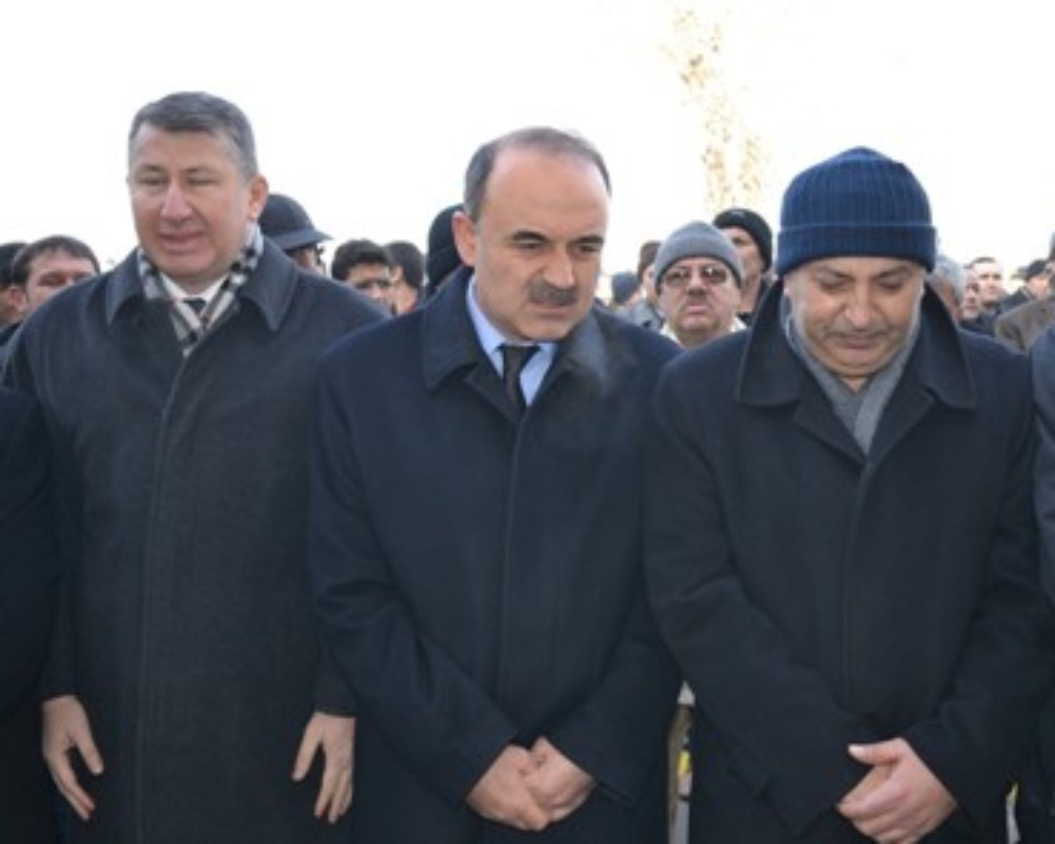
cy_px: 419
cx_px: 586
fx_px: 1280
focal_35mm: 41
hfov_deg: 44.7
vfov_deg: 36.5
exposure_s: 1/125
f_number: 4
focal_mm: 24
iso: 160
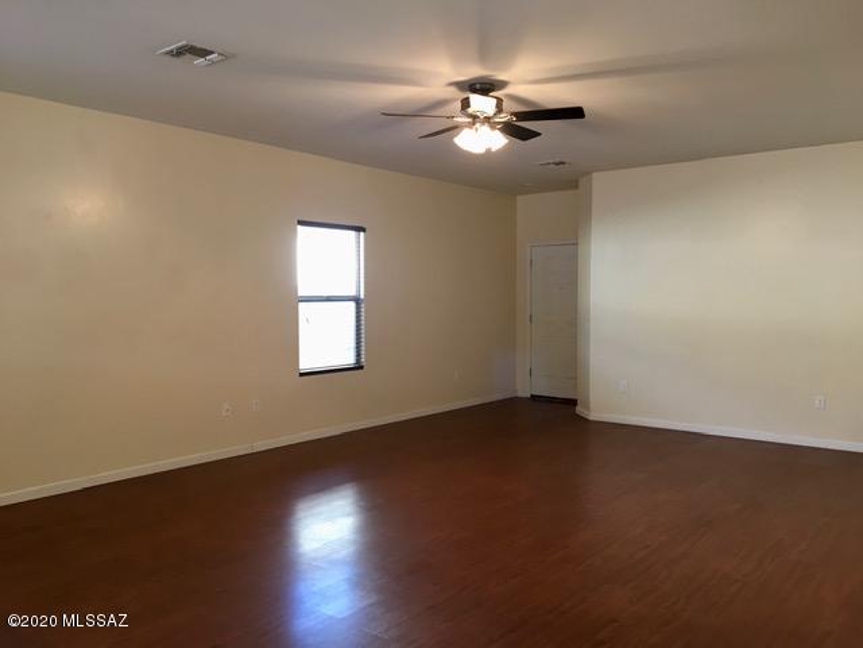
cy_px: 324
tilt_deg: -3.4
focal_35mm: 29
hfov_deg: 61.7
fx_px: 723
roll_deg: +0.4
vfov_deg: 48.2
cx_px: 432
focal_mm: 4.15
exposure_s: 1/33
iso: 80
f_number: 2.2
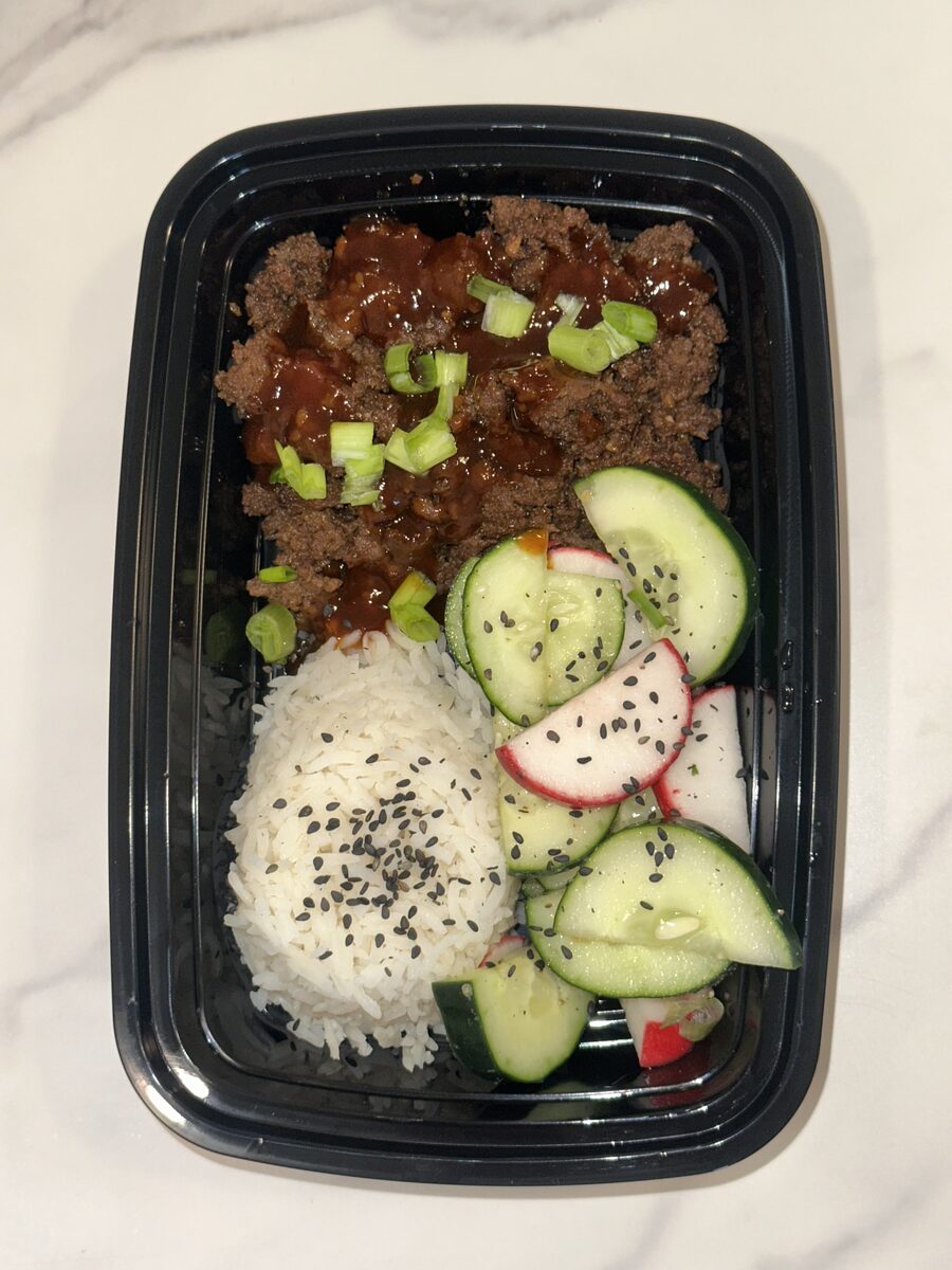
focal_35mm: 48
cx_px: 476
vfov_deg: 39.7
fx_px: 1760
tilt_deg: -80.6
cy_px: 635
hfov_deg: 30.3
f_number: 1.78
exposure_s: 1/49
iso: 64
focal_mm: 6.86
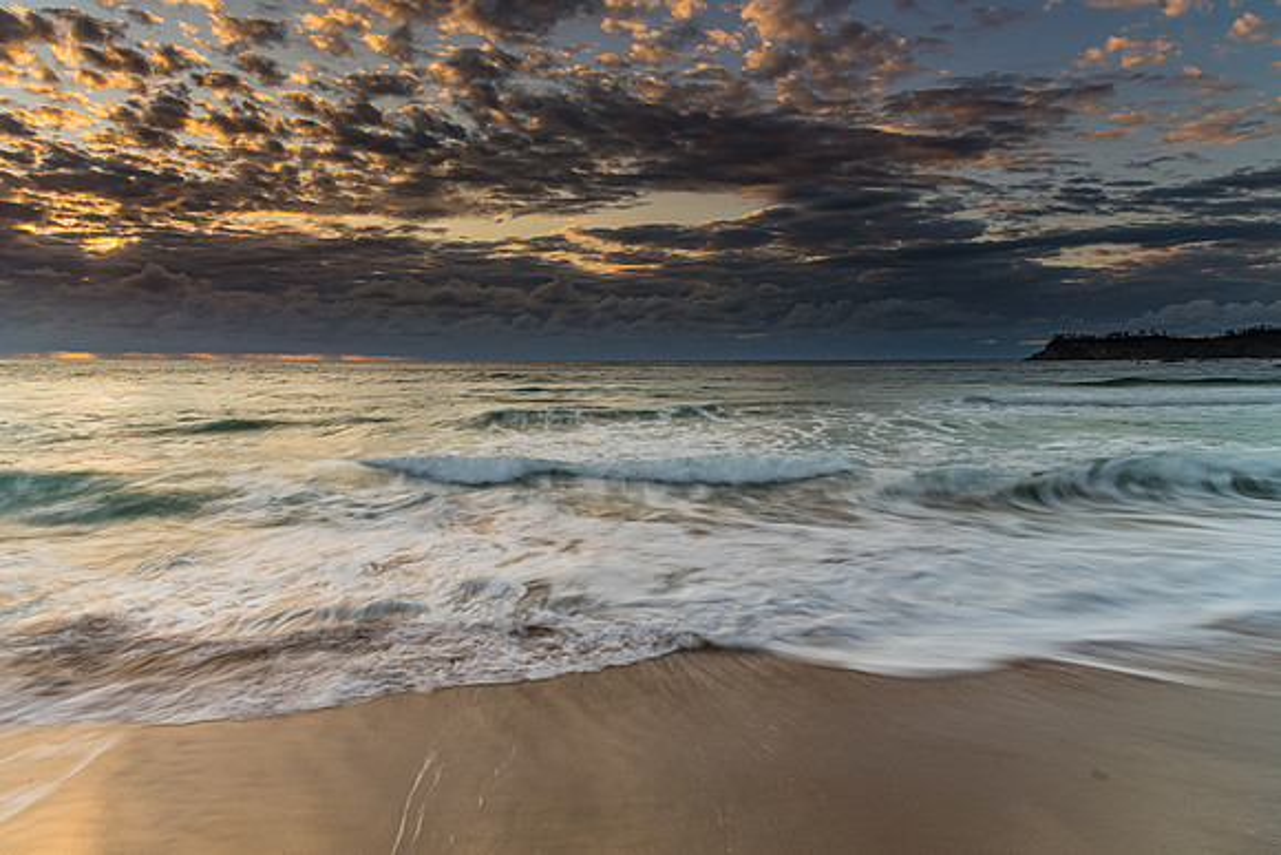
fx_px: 869
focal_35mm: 24
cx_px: 640
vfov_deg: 52.4
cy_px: 428
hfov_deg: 72.8
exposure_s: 1/2
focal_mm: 24
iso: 100
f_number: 9
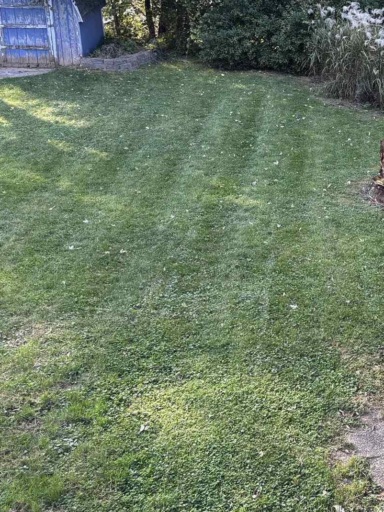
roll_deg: -1.9
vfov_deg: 33.9
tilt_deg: -21.0
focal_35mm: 56
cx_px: 362
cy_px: 151
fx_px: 829
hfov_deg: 25.1
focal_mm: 5.96
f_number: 1.6
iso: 50
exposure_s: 1/237
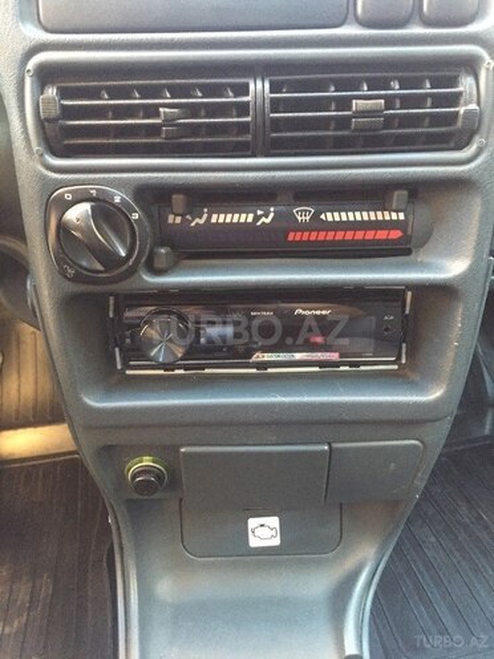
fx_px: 552
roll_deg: -0.3
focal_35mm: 29
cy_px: 330
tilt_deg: -28.6
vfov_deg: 61.7
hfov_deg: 48.2
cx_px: 247
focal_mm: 4.15
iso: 250
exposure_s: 1/17
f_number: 2.2
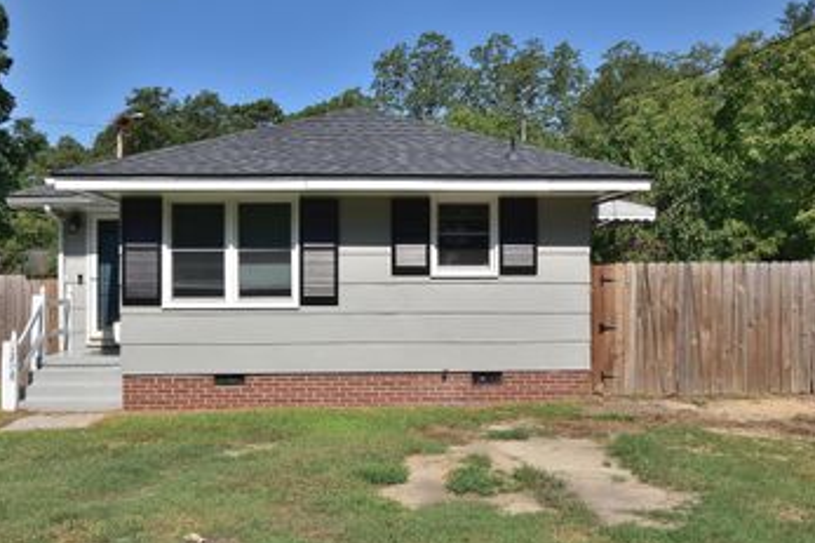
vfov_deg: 36.2
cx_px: 390
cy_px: 272
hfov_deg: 52.2
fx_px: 831
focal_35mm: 37
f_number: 11
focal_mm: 17
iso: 280
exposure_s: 1/500
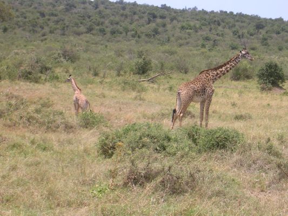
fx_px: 957
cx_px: 144
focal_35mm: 115
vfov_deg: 12.9
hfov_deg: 17.1
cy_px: 108
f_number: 4.9
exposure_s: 1/256
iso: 50
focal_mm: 17.4
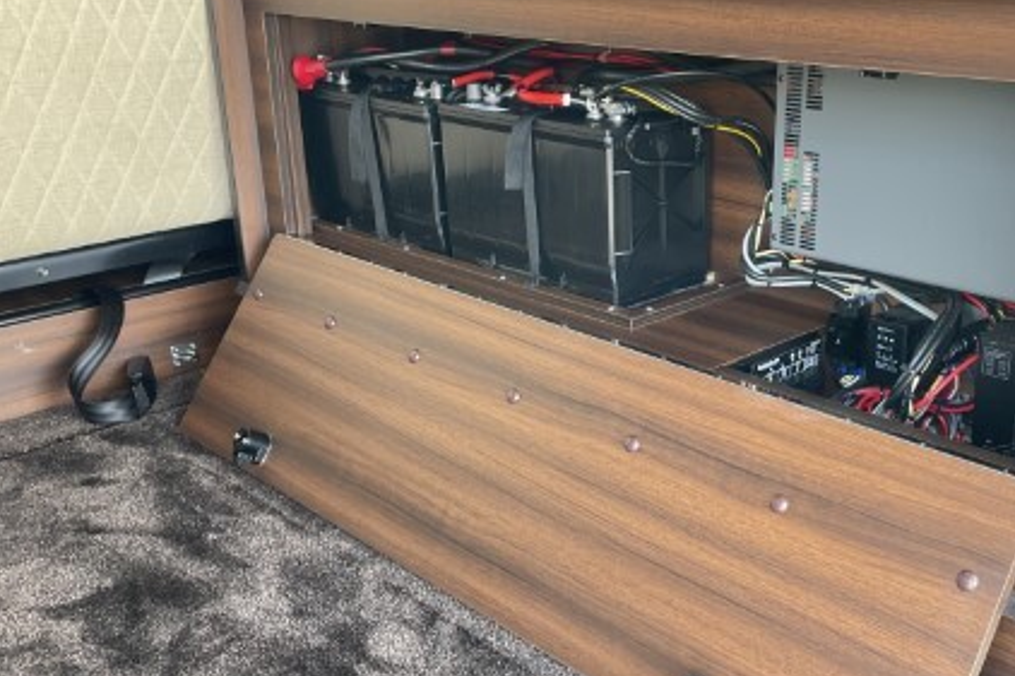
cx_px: 649
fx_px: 1155
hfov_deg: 46.9
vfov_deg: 32.6
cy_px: 346
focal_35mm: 41
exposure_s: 1/121
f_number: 1.6
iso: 100
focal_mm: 4.2
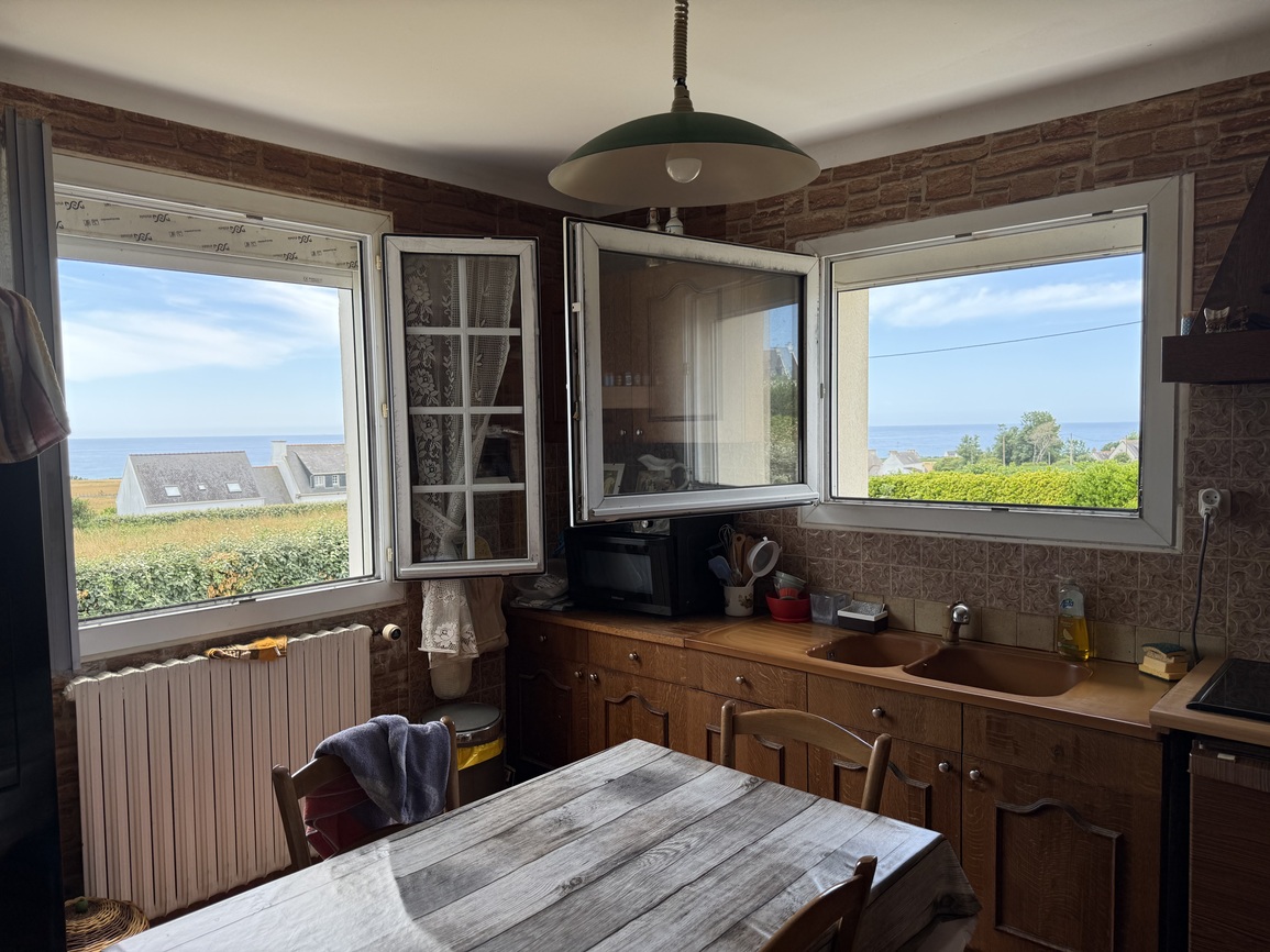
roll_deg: +1.1
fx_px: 880
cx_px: 635
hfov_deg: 71.6
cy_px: 476
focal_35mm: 24
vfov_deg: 56.8
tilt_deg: -3.3
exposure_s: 1/612
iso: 80
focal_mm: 6.76
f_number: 1.78
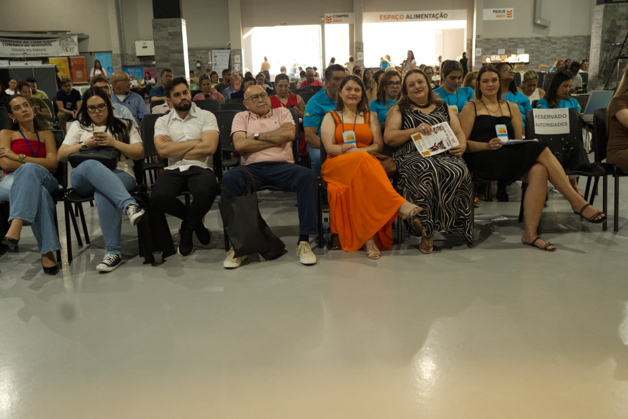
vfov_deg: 37.9
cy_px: 210
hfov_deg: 54.4
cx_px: 314
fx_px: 611
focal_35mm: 35
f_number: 2.8
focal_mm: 35
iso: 2000
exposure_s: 1/100
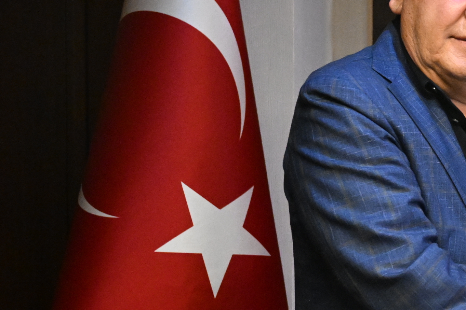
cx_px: 623
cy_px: 146
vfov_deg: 13.1
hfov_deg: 18.1
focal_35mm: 105
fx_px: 1352
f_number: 3.5
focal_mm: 34.5
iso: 6400
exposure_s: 1/250
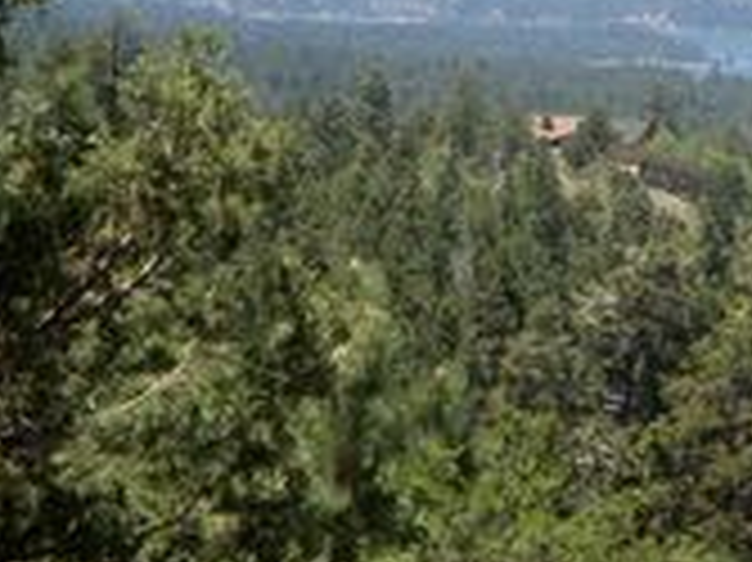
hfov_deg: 7.9
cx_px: 752
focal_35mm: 251
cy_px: -18
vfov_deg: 5.9
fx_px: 5449
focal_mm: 18.9
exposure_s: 1/500
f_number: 4.2
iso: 100
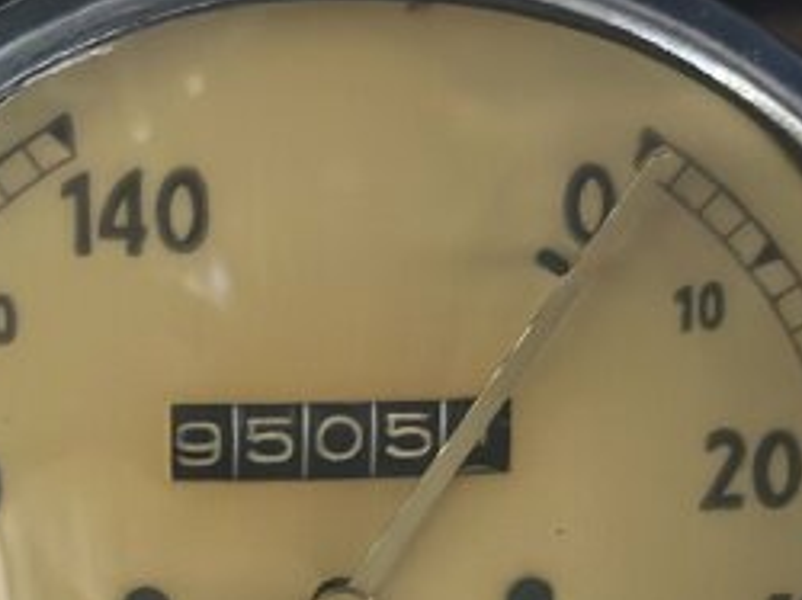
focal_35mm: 123
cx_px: 266
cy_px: 542
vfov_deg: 11.9
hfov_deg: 16.0
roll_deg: -1.9
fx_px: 2847
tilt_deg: -23.1
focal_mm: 6.86
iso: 800
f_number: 1.78
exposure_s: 1/30
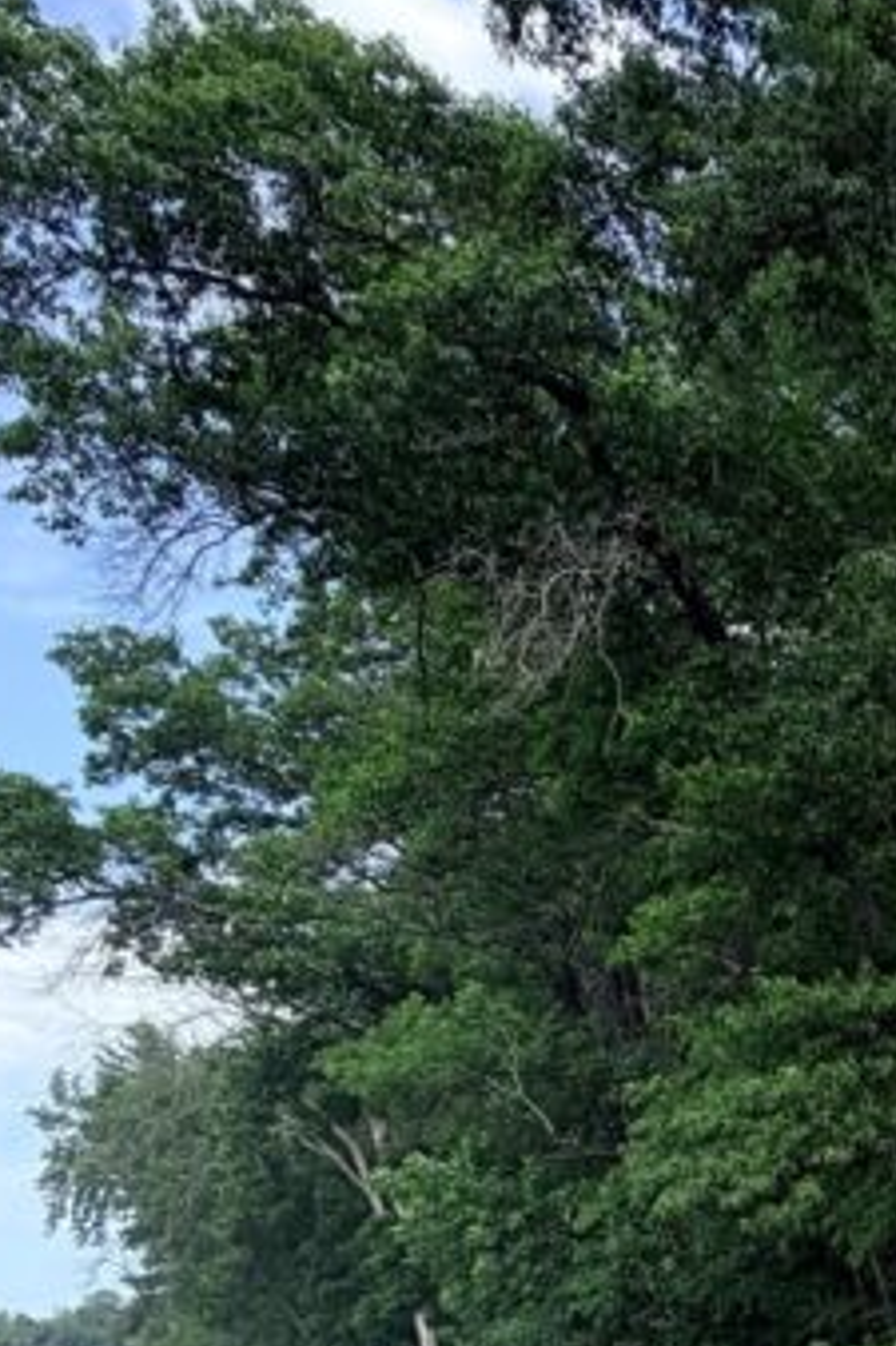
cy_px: 1346
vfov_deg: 38.1
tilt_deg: -0.1
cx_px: 1240
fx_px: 1719
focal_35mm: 46
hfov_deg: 24.5
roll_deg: +1.4
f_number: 2.2
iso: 40
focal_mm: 2.22
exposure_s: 1/701
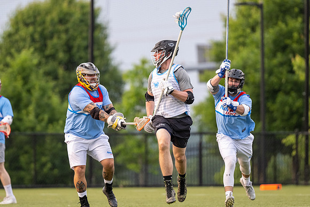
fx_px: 4799
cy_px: 96
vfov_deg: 2.5
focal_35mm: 557
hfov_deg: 3.7
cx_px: 140
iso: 2800
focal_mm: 500
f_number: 5.6
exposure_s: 1/1000
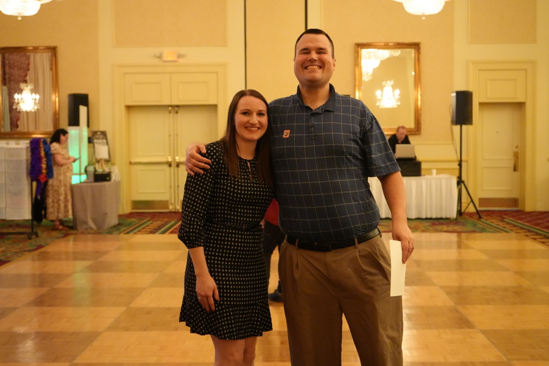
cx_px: 274
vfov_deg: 25.1
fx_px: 823
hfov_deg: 36.9
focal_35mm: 54
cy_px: 183
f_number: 5
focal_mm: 54
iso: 12800
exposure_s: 1/100
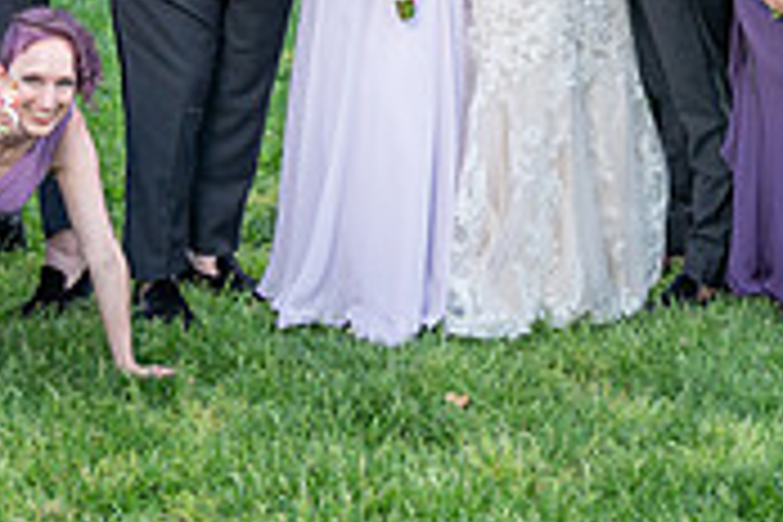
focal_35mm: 87
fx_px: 1892
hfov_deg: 22.8
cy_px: -281
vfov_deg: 14.5
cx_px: 711
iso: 250
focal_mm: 24
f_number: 4
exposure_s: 1/200
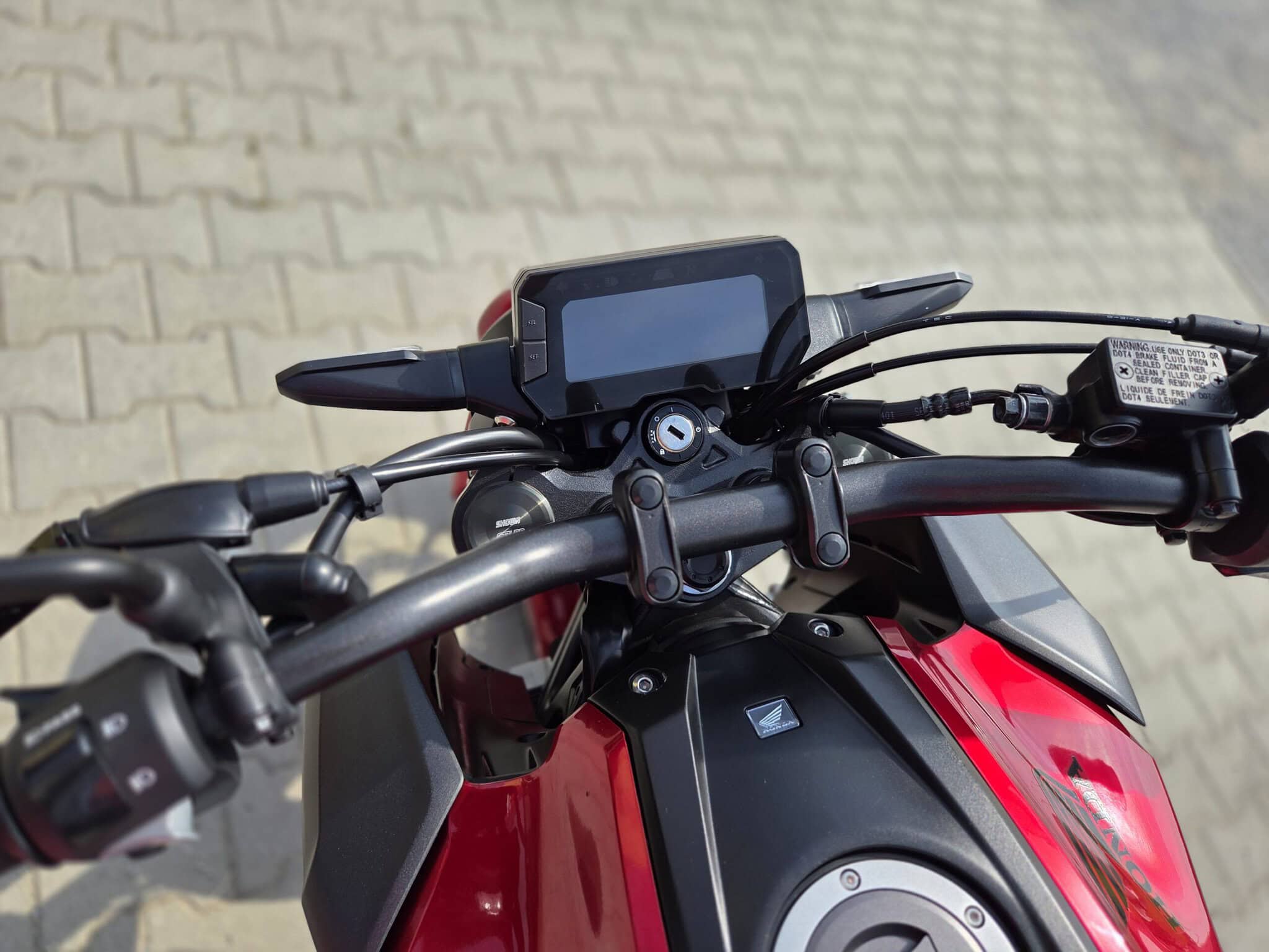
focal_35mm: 23
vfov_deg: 58.9
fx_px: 843
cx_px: 634
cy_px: 476
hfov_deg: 73.9
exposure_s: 1/2283
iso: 80
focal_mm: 5.4
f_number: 1.8
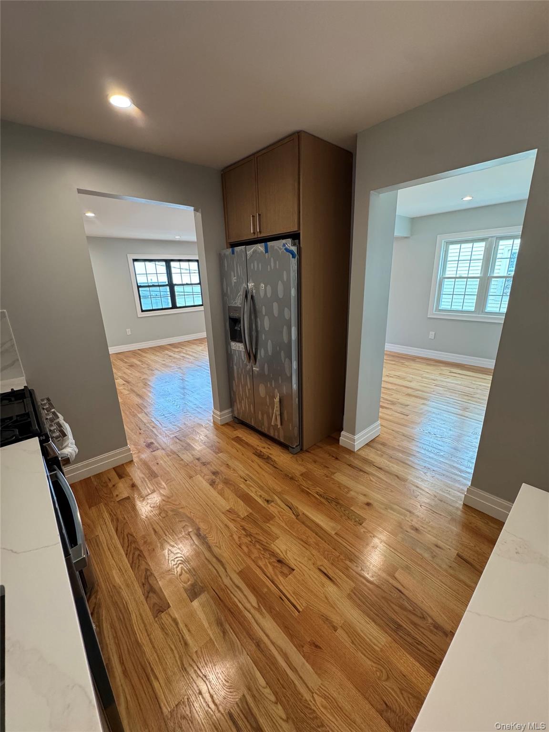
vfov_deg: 102.1
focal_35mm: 14
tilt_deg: -16.8
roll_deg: +2.1
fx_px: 296
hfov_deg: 85.7
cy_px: 366
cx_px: 274
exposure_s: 1/120
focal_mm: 2.22
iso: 320
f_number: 2.2
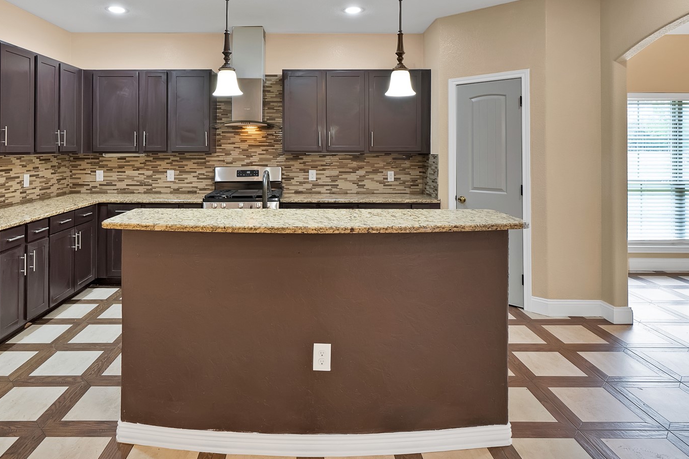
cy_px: 143
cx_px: 306
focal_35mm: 22
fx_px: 421
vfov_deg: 55.7
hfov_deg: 78.3
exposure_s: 1/2
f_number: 9
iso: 640
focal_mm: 15
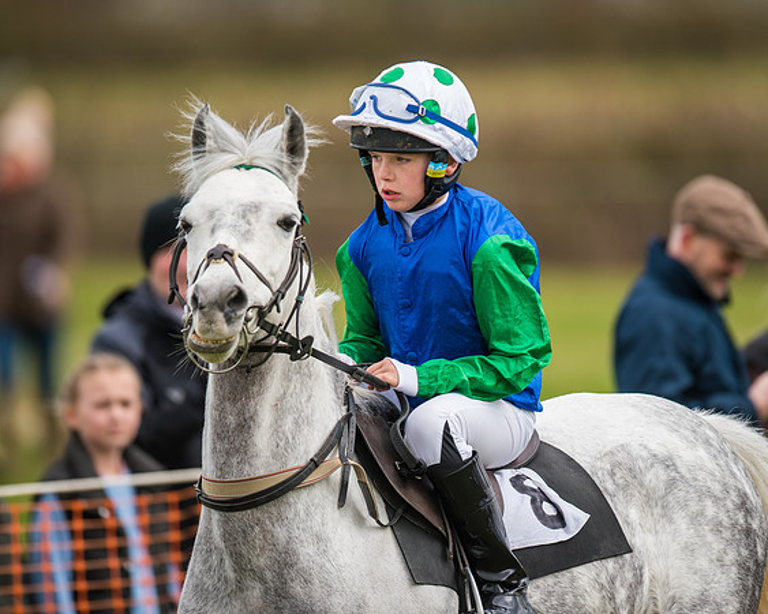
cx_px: 423
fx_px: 10227
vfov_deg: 3.4
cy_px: 307
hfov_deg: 4.3
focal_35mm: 450
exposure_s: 1/1600
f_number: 4
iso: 400
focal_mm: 400
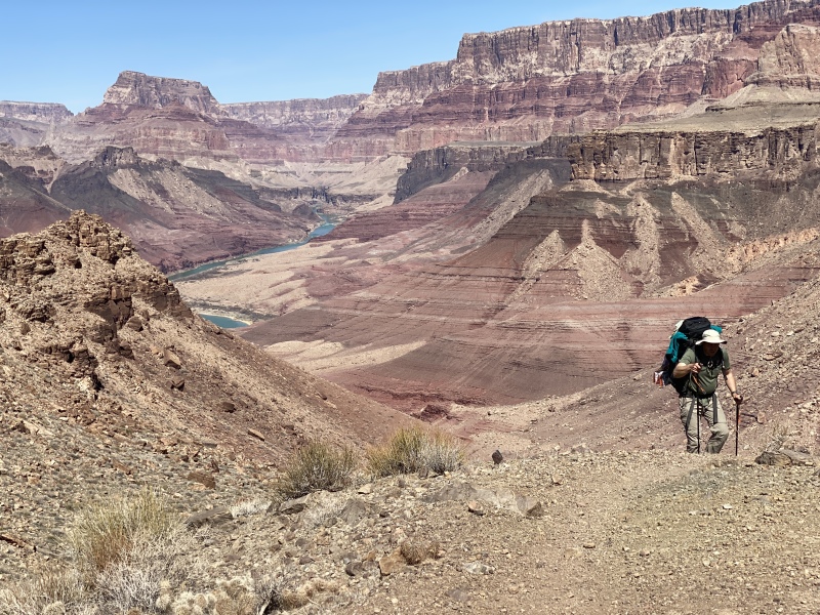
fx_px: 1232
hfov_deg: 36.8
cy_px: 308
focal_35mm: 52
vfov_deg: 28.0
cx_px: 410
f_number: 2
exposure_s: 1/2398
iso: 20
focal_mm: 6
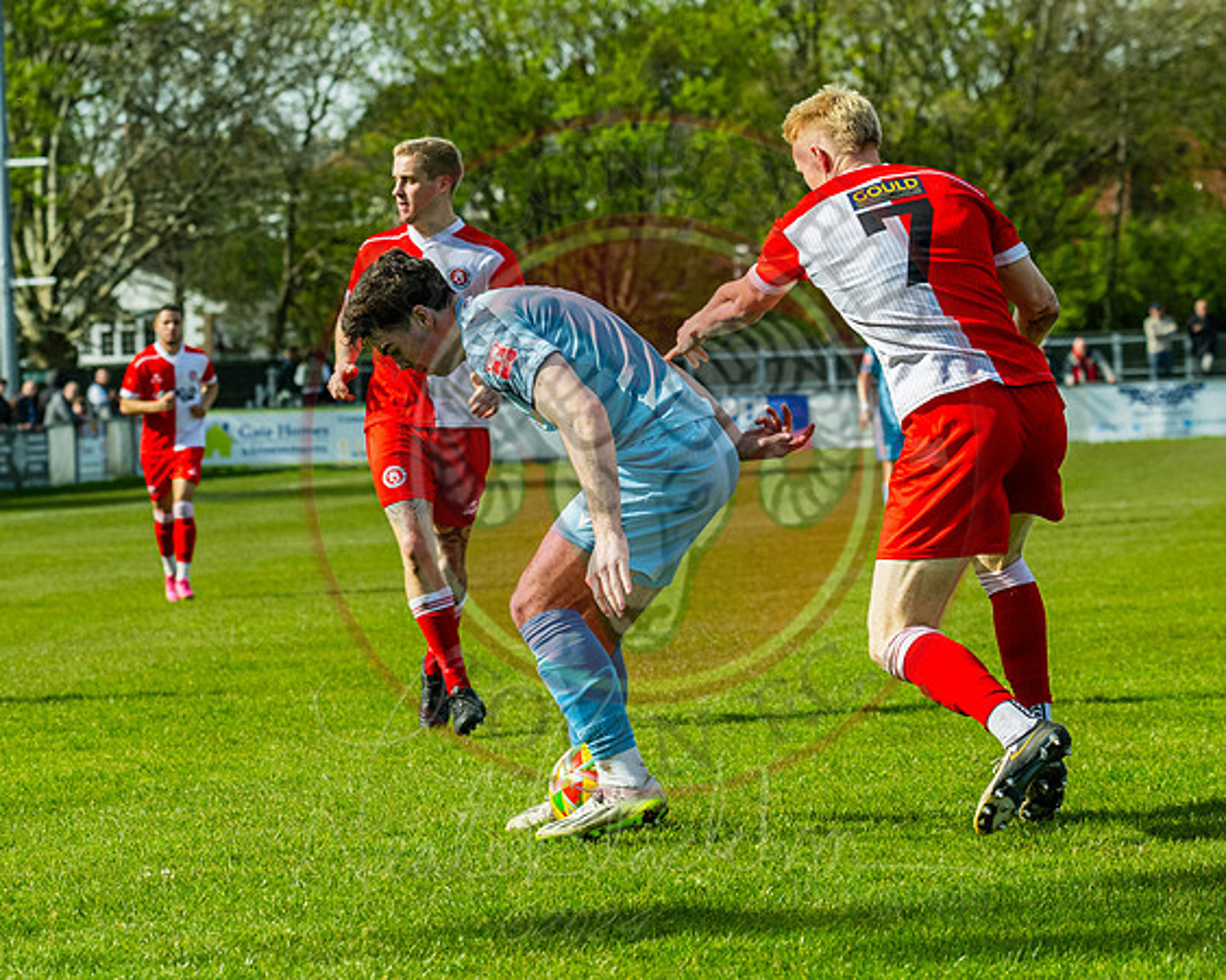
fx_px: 6389
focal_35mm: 176
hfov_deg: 11.0
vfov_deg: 8.8
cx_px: 423
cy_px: 450
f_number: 4
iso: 400
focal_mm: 80
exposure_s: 1/4000
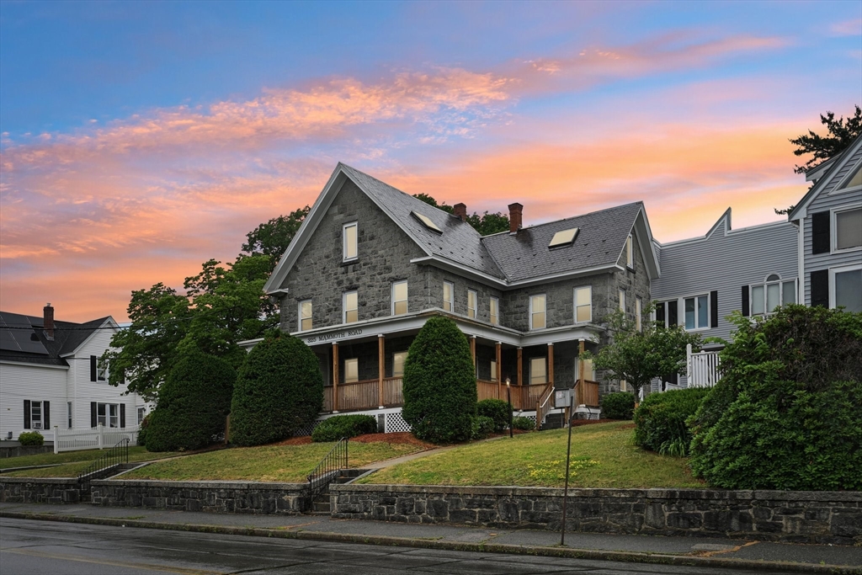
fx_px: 718
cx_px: 431
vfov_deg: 43.6
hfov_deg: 61.9
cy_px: 288
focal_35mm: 30
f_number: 8
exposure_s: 1/320
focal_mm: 30
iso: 400
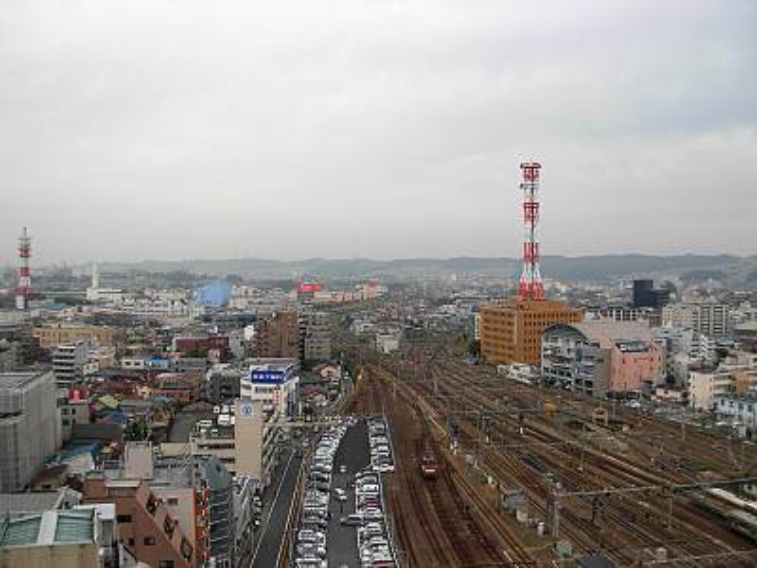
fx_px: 831
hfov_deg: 49.0
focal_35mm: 38
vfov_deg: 37.7
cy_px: 284
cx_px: 378
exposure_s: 1/558
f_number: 2.9
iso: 79
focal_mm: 6.3
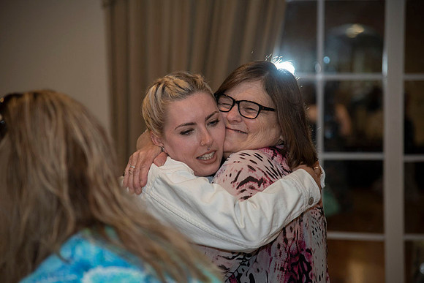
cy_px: 142
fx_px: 1414
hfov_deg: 17.1
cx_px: 212
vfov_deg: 11.4
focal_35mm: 120
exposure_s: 1/200
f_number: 4
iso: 1000
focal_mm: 120
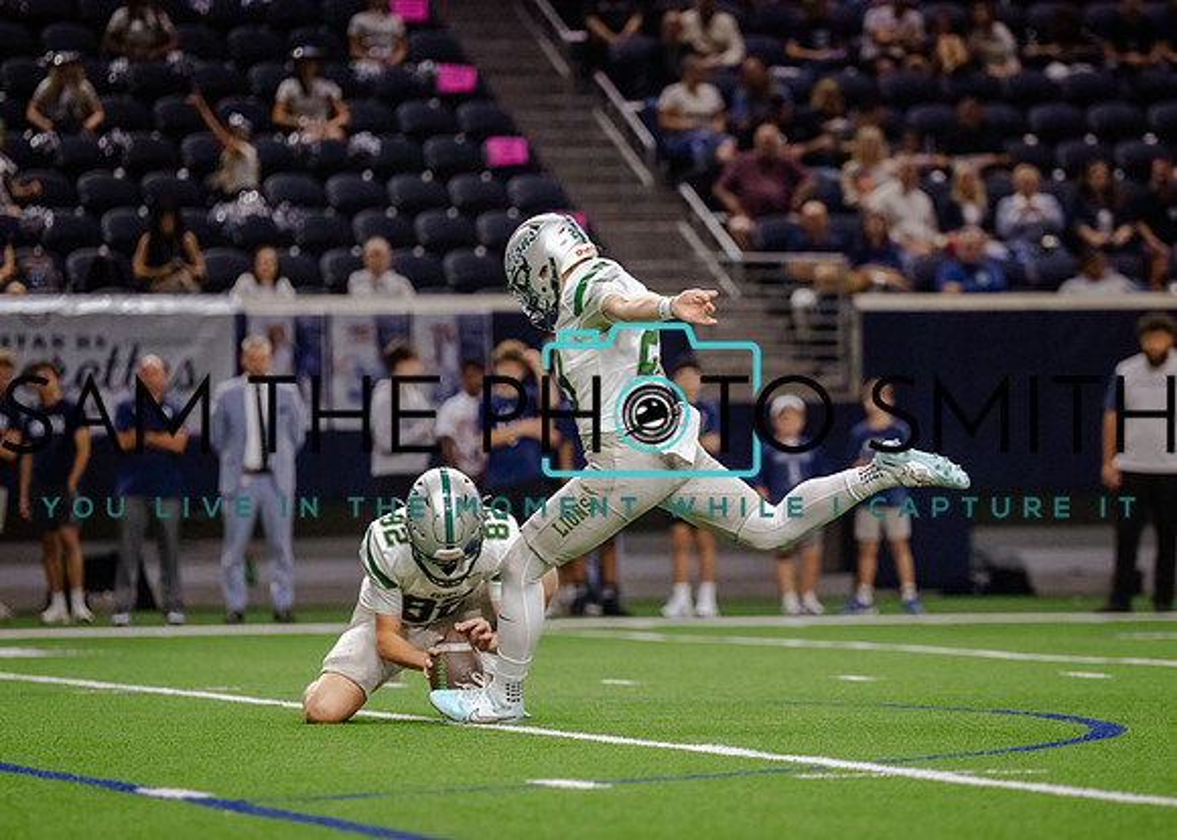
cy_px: 440
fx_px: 8744
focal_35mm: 262
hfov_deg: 7.7
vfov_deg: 5.5
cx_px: 746
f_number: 2.8
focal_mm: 165
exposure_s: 1/1250
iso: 3200
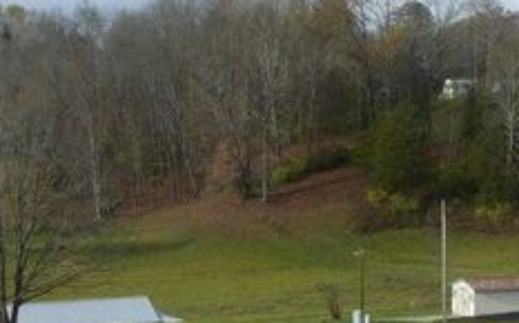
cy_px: 360
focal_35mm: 82
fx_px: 1158
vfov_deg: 15.4
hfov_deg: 24.7
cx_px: 437
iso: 100
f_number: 5.6
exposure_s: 1/250
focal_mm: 6
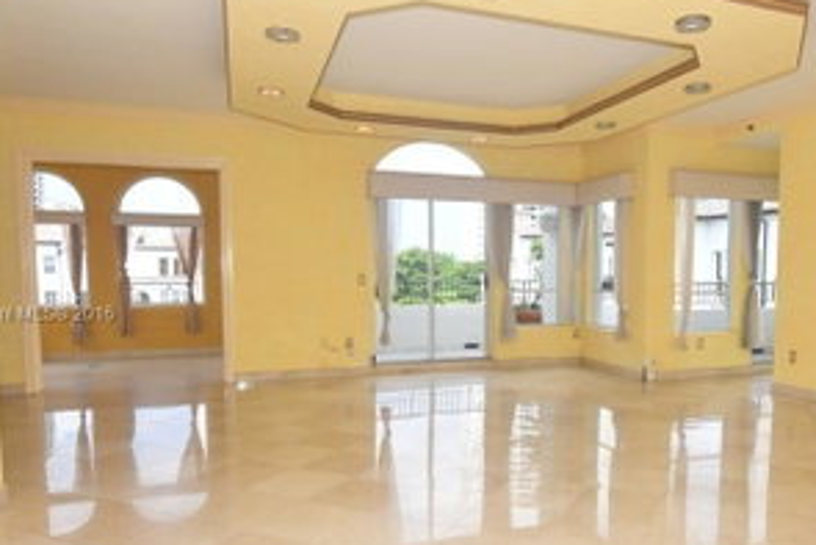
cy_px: 315
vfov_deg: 48.1
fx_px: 608
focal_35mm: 27
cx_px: 508
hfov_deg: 66.8
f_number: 10
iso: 1000
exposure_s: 1/250
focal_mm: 11
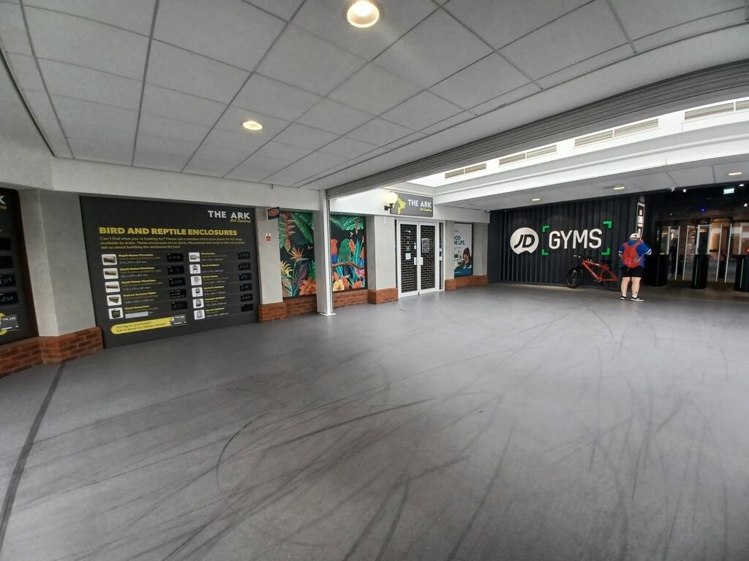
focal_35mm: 13
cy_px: 280
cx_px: 374
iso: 64
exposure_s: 1/100
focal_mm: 1.42
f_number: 2.2
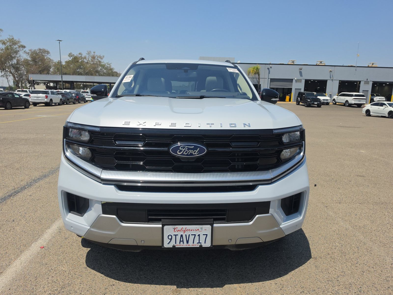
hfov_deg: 73.9
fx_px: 261
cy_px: 148
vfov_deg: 58.9
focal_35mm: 23
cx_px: 196
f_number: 1.4
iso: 53
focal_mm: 6.5
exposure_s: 1/7940
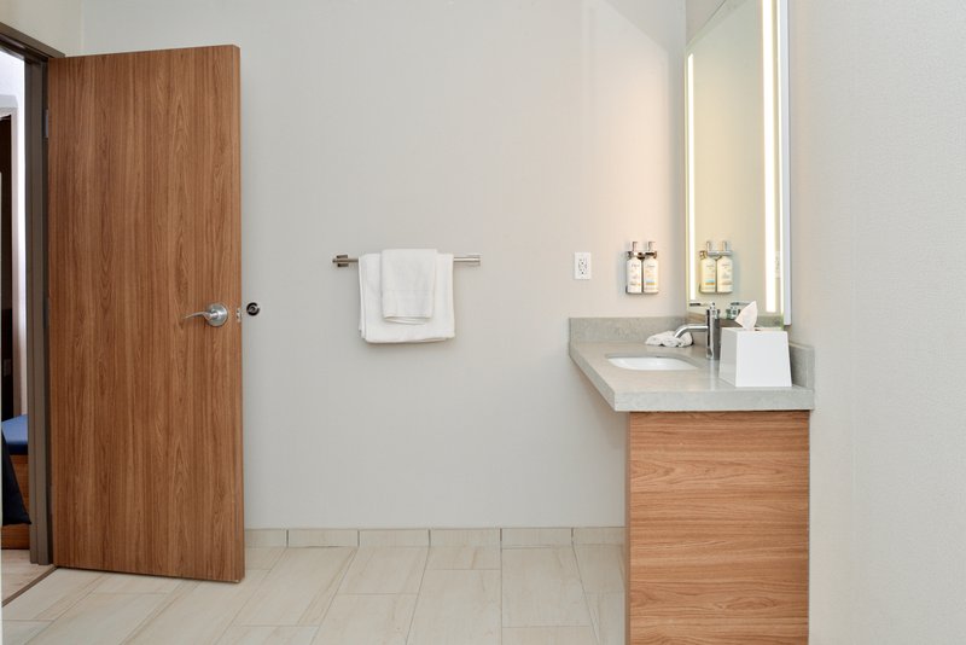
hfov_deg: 73.7
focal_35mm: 24
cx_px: 483
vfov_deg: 53.2
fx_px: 644
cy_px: 322
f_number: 13
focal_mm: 24
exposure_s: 1/30
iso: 640
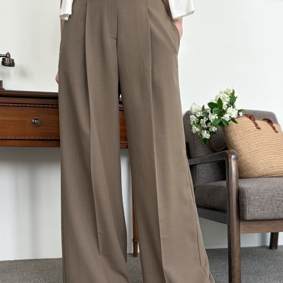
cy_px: 132
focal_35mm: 31
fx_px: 287
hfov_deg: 52.5
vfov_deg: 52.5
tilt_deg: -4.5
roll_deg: +0.6
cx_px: 142
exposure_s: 1/122
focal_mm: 5.96
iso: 64
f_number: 1.6
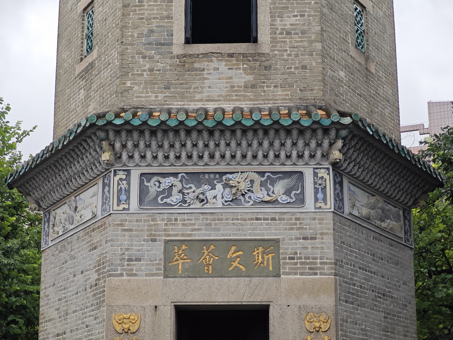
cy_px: 170
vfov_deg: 51.4
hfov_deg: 65.3
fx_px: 353
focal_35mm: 27
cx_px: 226
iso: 320
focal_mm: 6.12
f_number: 1.9
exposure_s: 1/100
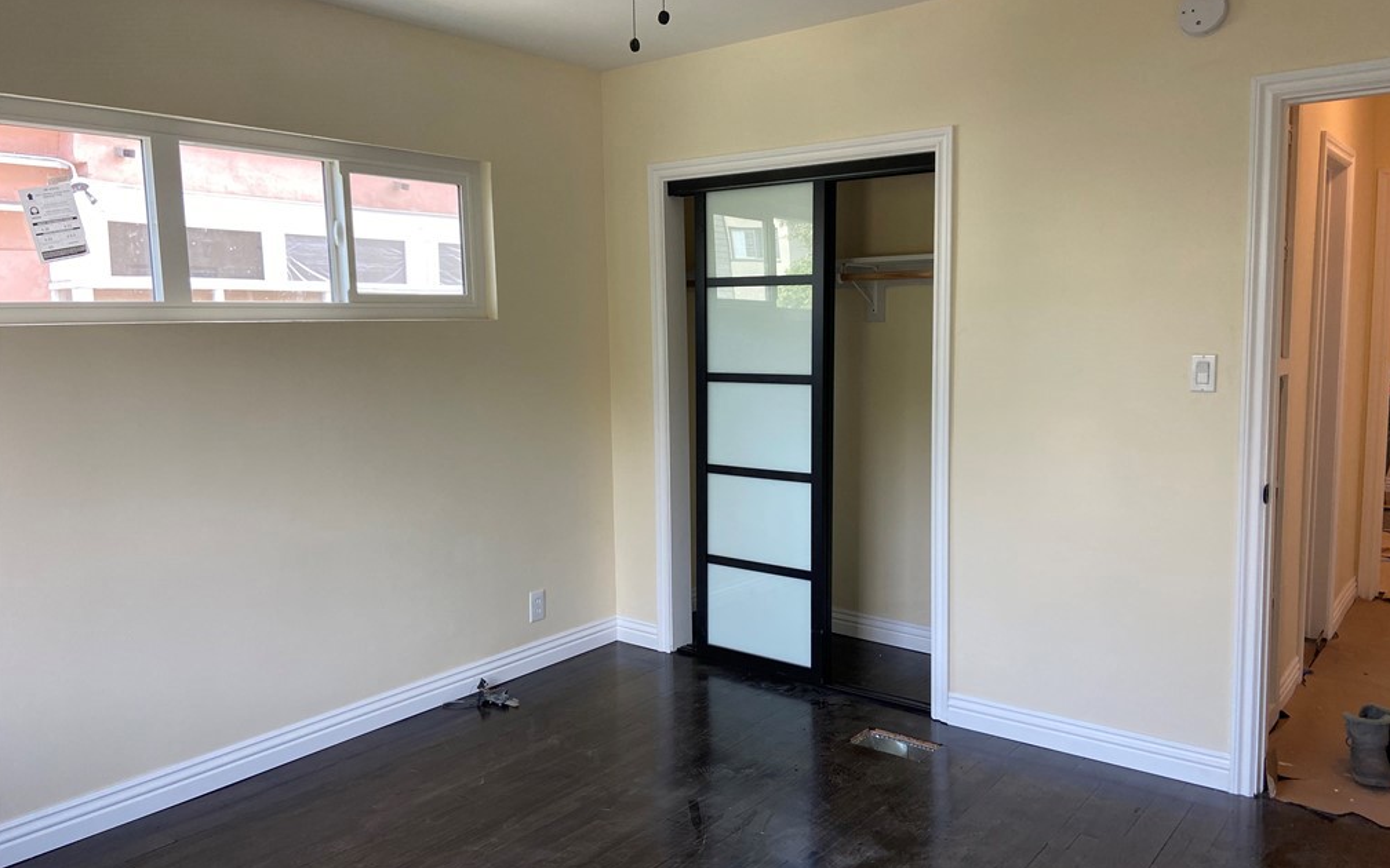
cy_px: 433
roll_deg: +1.0
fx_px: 1061
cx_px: 698
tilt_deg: -6.6
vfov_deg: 44.5
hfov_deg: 66.5
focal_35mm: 28
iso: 100
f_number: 1.8
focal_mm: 4.25
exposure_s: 1/120
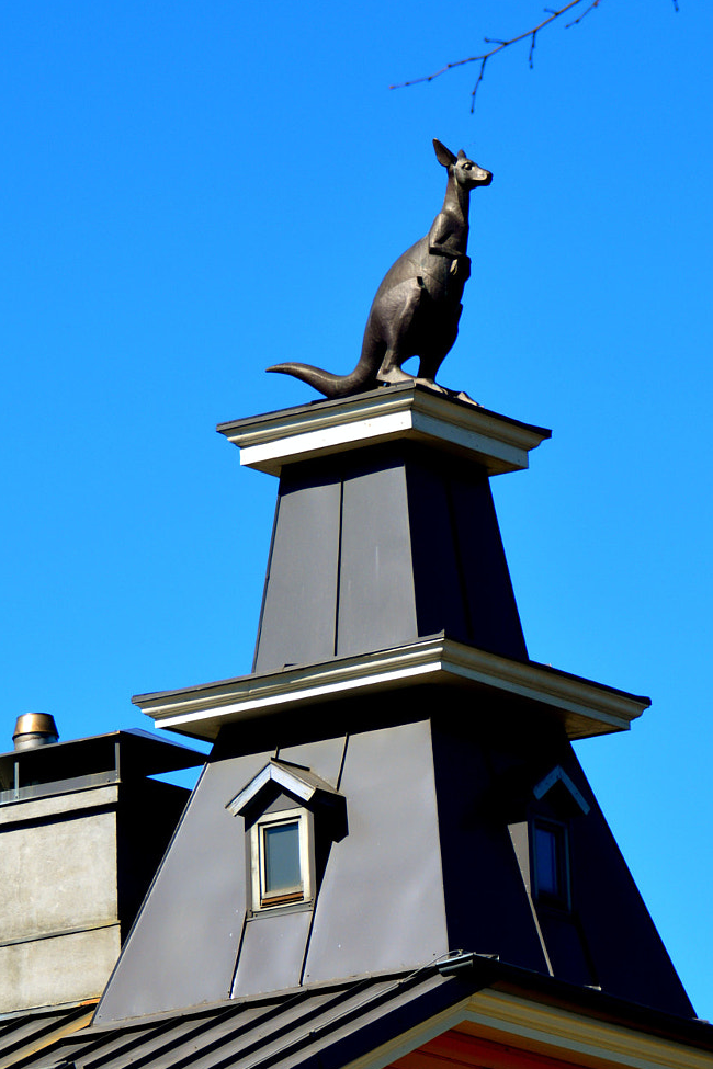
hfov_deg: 5.6
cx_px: 351
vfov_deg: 8.4
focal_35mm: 246
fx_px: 7308
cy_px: 416
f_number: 11
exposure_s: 1/125
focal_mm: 100
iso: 125
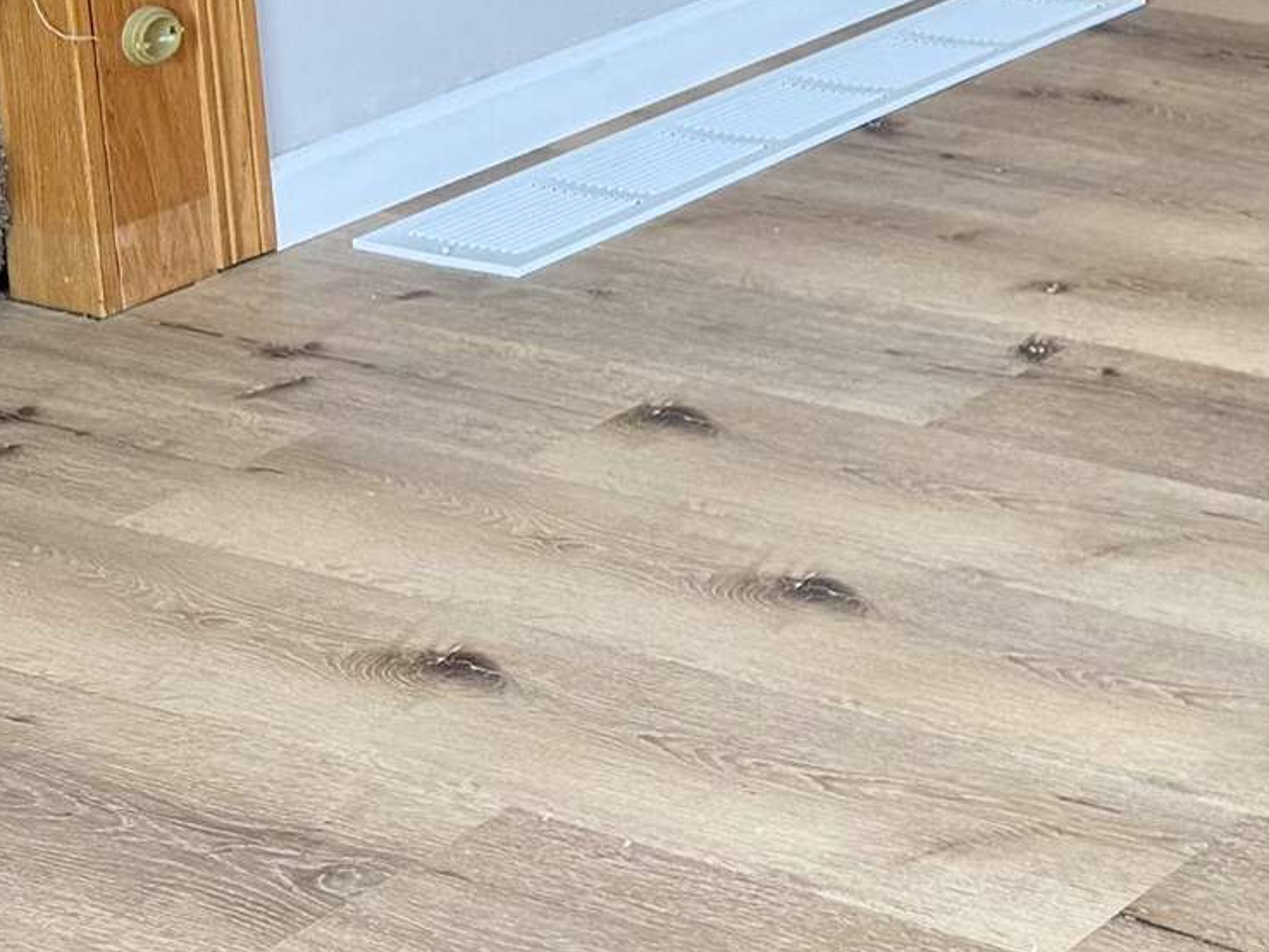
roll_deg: -0.3
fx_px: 3667
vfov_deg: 13.9
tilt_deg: -9.5
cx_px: 2226
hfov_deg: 16.6
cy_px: -475
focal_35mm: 100
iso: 200
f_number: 1.78
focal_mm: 6.76
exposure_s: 1/107
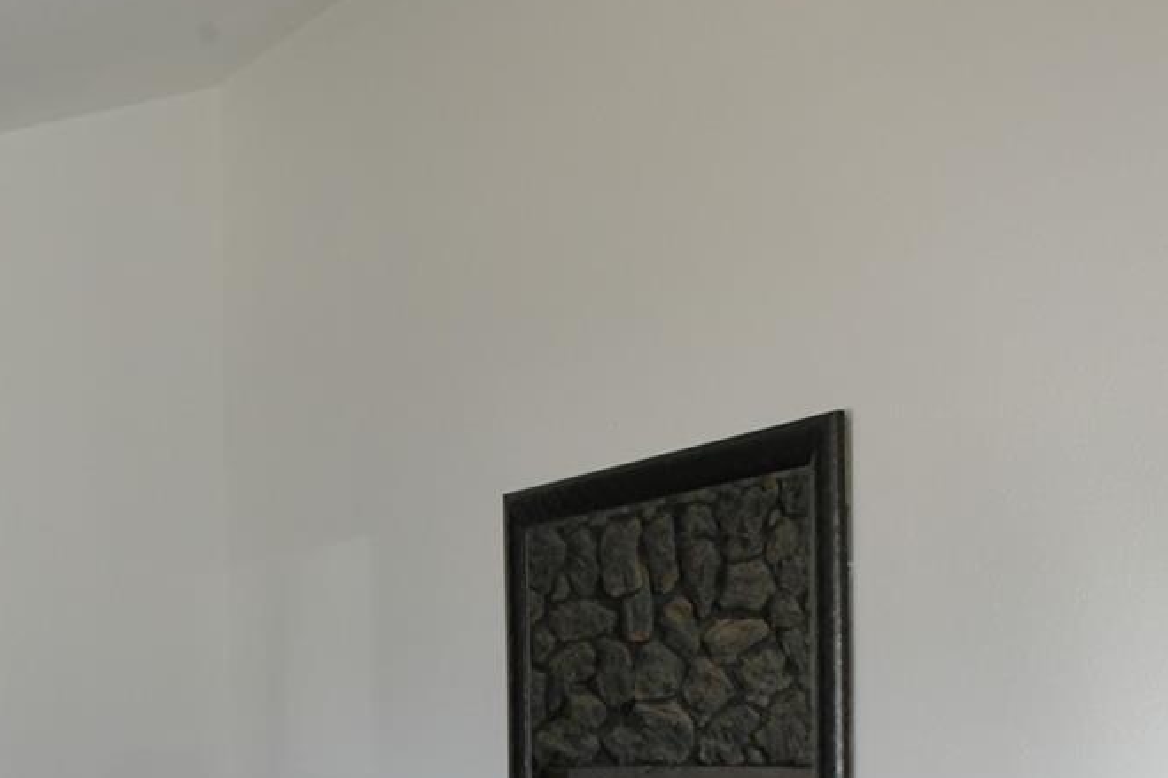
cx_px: 493
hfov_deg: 29.6
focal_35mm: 68
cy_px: 895
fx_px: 2206
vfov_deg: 19.1
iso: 3200
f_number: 10
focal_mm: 28
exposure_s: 1/125
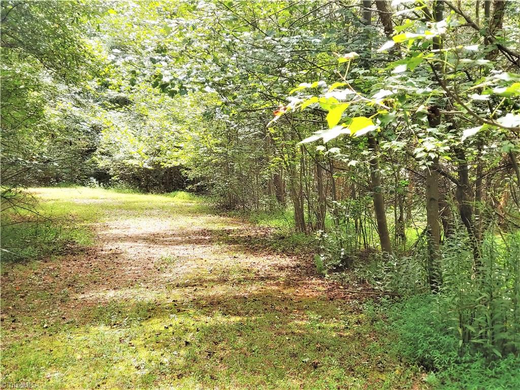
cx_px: 260
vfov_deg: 29.1
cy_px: 195
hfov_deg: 38.2
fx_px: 751
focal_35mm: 50
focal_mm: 5.88
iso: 50
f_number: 2.4
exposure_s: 1/120
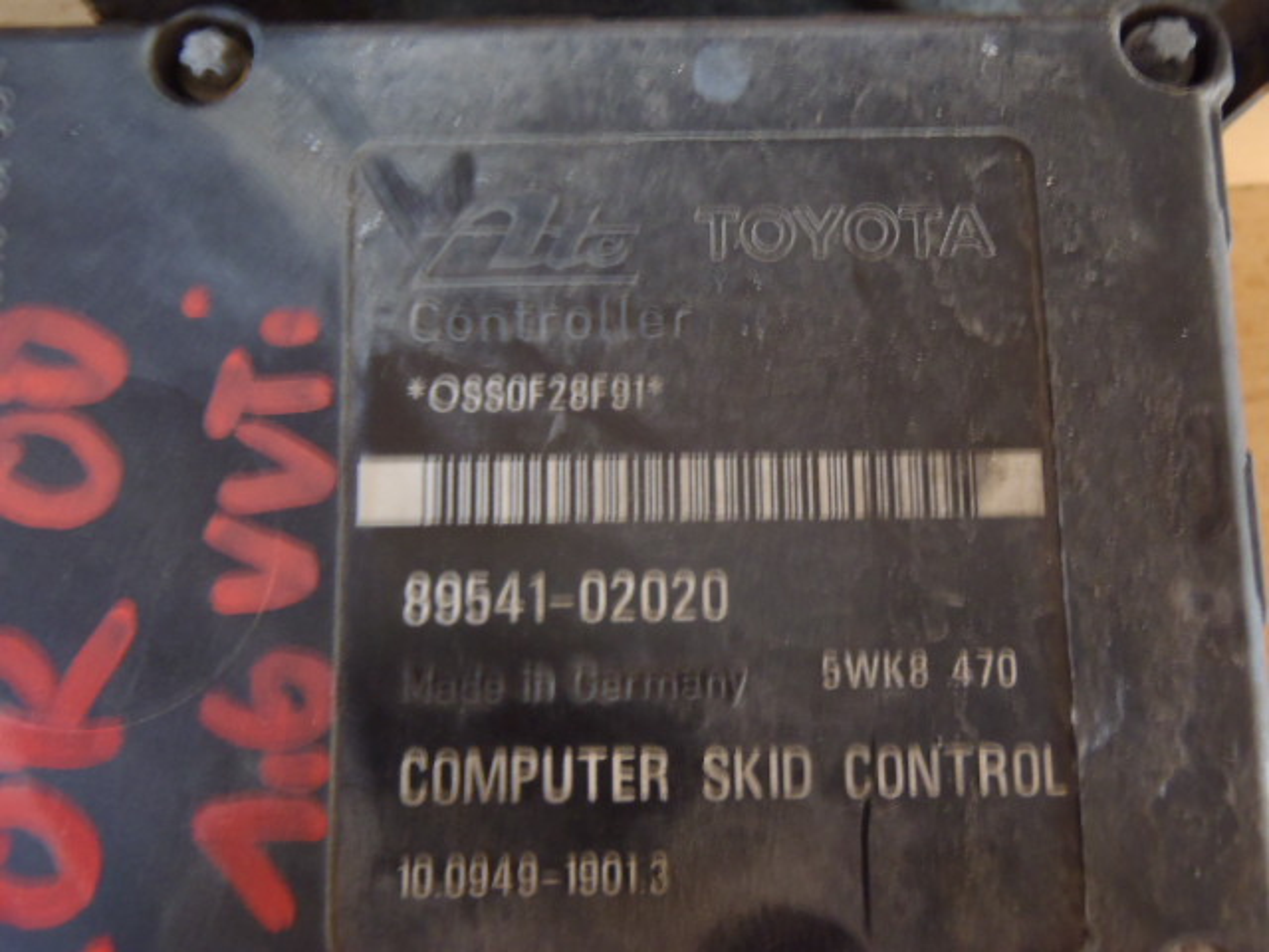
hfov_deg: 50.1
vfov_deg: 38.7
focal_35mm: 37
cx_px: 634
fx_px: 1356
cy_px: 476
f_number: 4.7
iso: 320
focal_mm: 6.64
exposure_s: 1/4
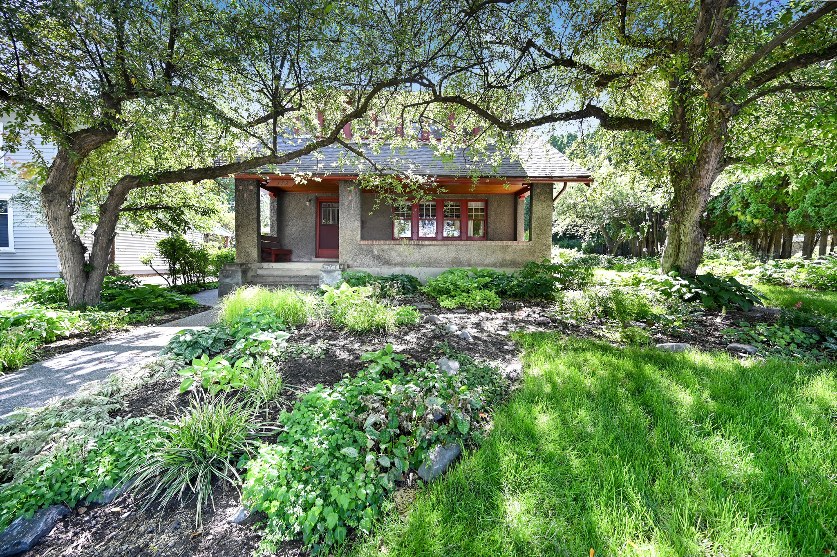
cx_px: 418
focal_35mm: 14
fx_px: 325
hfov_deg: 104.3
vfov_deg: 81.1
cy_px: 278
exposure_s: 1/30
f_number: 4
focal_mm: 14
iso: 160
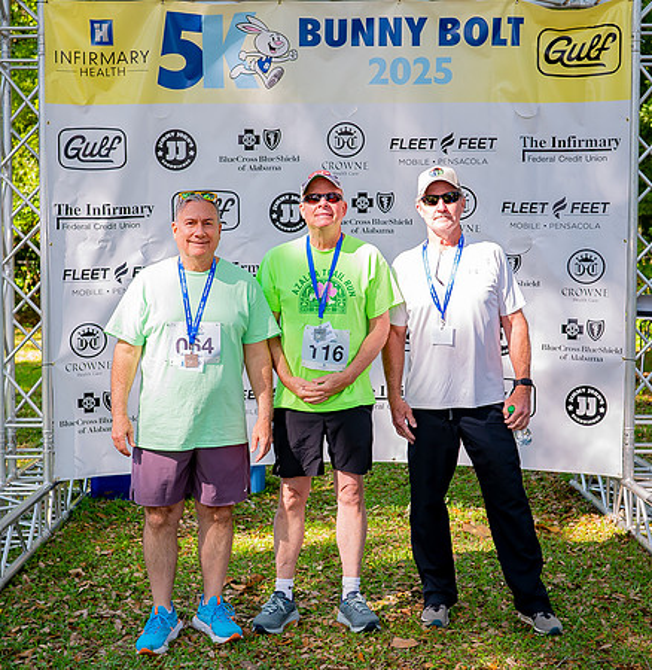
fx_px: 1230
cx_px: 310
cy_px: 312
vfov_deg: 30.5
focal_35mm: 57
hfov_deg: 29.7
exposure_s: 1/200
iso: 320
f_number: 4.5
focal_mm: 38
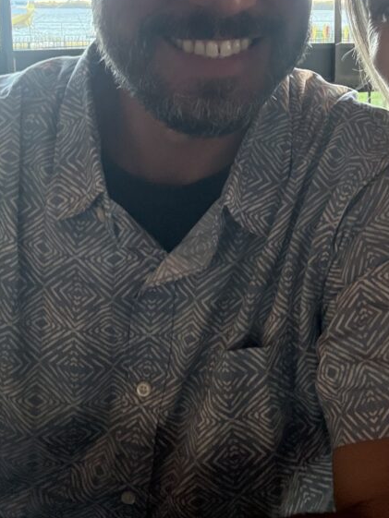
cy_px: 60
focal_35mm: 42
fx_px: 629
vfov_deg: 41.5
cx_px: 322
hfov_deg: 33.2
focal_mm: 2.69
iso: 250
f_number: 1.9
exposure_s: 1/40
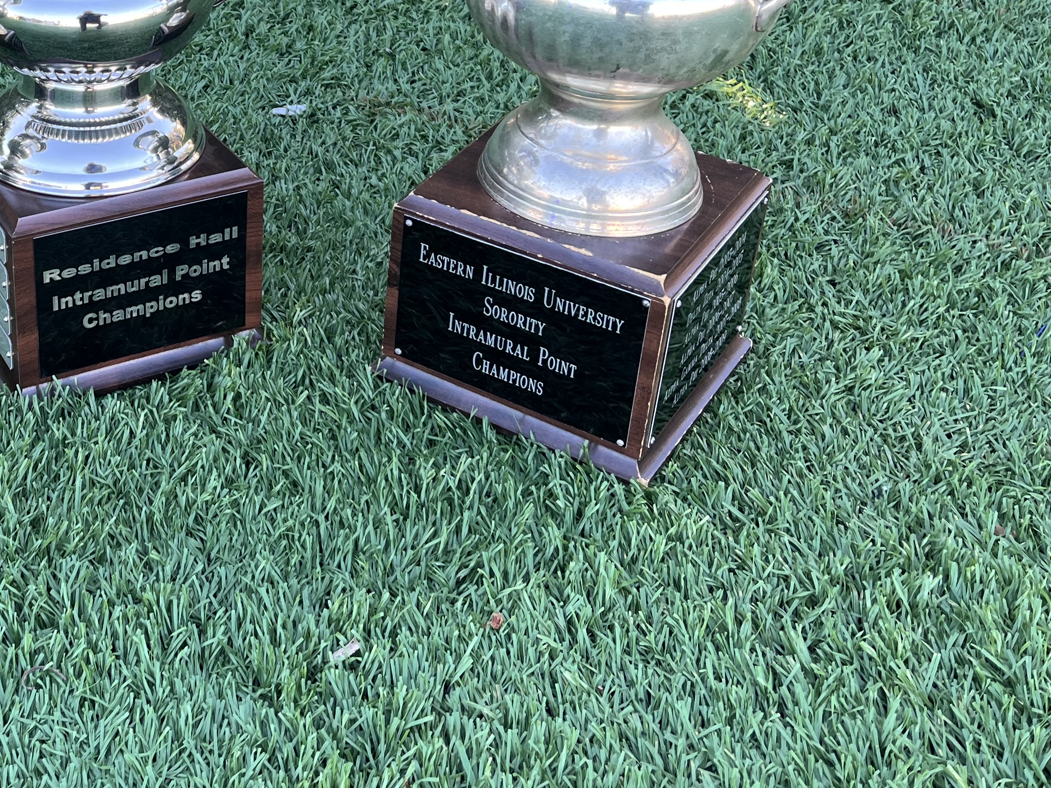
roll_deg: +3.9
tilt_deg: -28.1
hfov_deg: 35.2
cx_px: 92
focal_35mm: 51
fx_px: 1548
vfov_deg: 27.7
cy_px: 108
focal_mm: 5.1
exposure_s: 1/120
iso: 40
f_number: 1.6
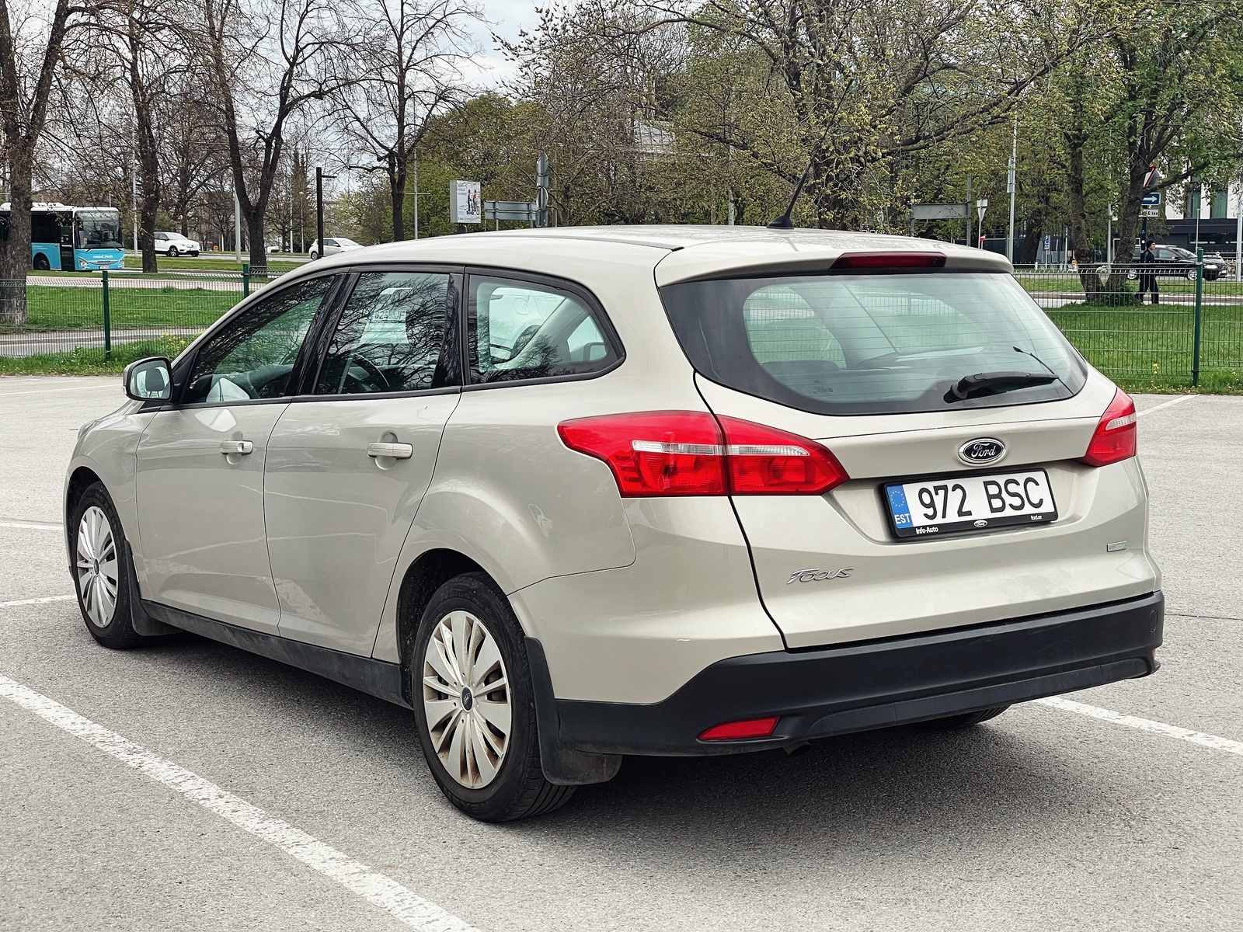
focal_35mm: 52
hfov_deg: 36.8
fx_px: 1867
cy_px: 466
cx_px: 622
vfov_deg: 28.0
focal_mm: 6
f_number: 2
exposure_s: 1/122
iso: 32
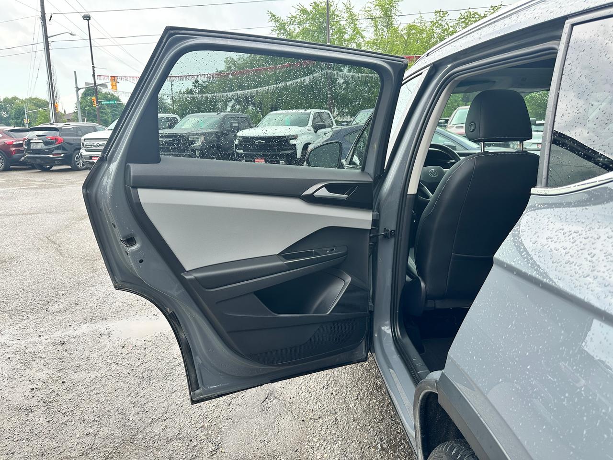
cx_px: 306
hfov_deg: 71.6
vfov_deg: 56.8
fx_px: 425
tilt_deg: -13.1
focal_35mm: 24
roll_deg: +0.5
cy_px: 230
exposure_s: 1/555
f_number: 1.78
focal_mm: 6.86
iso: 80
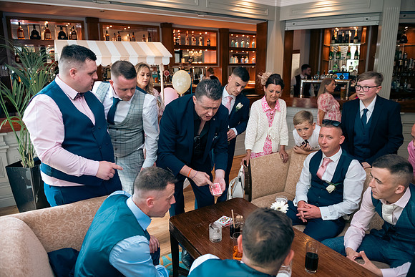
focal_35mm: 24
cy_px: 138
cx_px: 208
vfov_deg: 53.2
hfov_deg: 73.7
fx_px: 277
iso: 800
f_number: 3.5
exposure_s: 1/160
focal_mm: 24
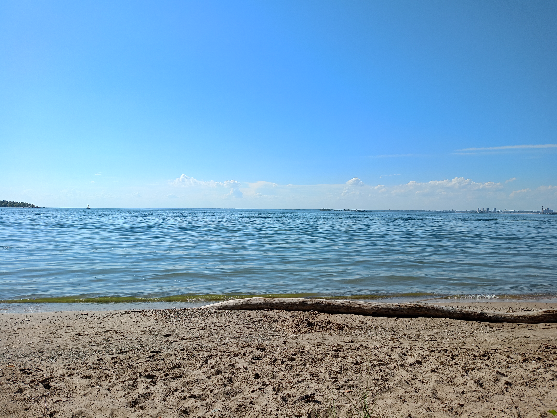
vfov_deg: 49.7
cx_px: 278
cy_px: 209
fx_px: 451
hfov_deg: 63.4
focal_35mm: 28
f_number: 1.79
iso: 100
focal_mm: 4.7
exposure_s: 1/1883
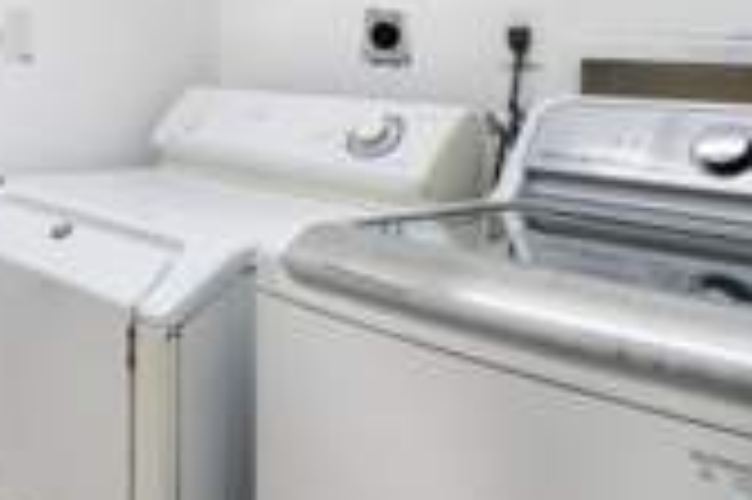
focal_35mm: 46
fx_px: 960
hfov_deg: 36.5
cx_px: -68
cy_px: 54
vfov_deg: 28.1
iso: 200
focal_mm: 16
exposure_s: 1/6
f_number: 7.1
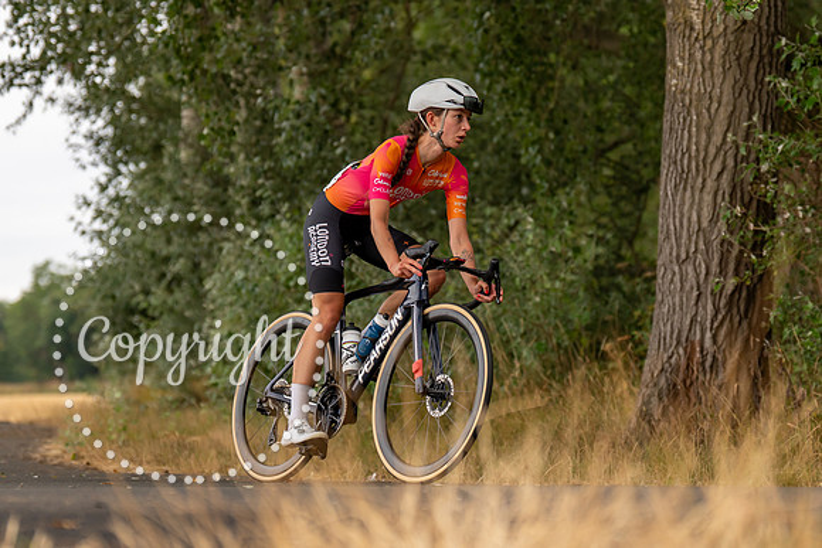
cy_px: 254
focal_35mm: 159
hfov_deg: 12.9
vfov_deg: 8.7
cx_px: 427
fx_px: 3621
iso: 400
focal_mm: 98
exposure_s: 1/1000
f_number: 2.8
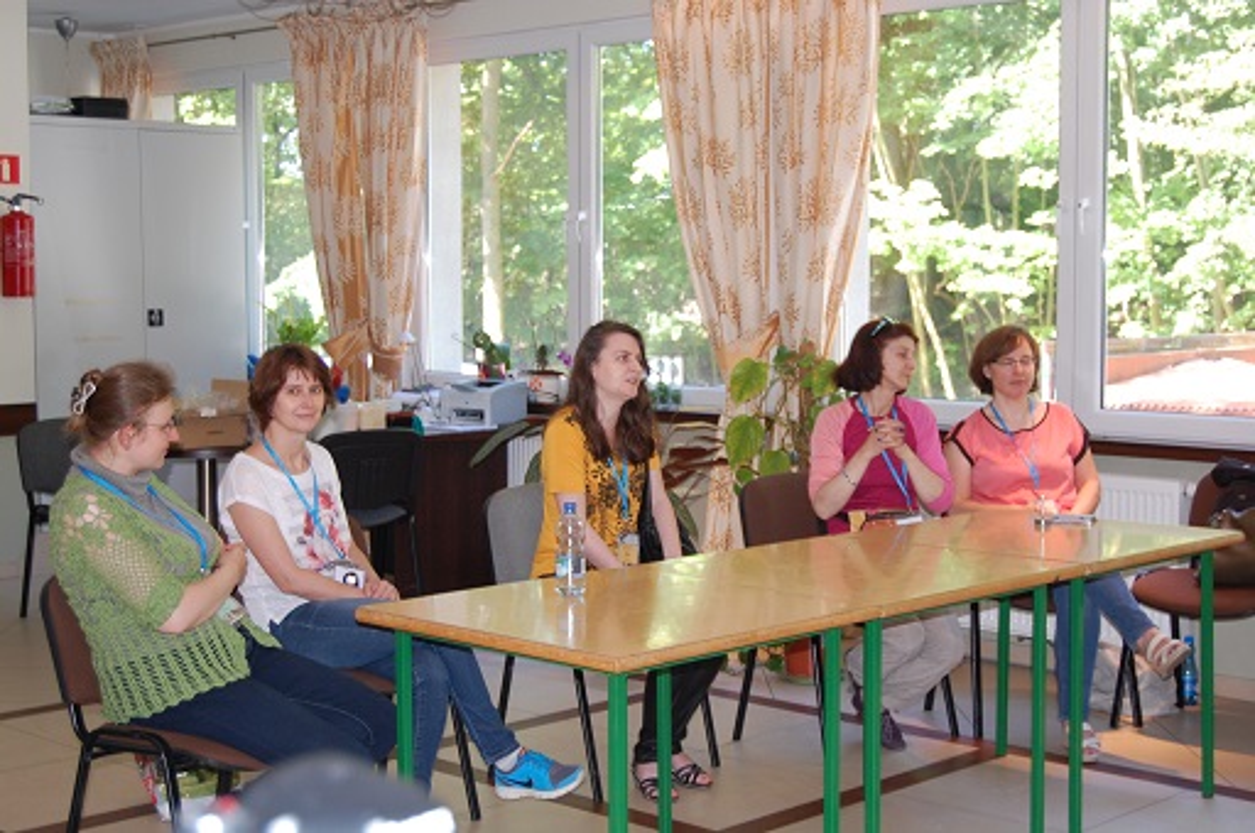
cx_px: 628
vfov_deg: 23.7
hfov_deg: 35.1
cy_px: 416
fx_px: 1985
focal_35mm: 57
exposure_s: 1/60
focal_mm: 38
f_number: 4.8
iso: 450
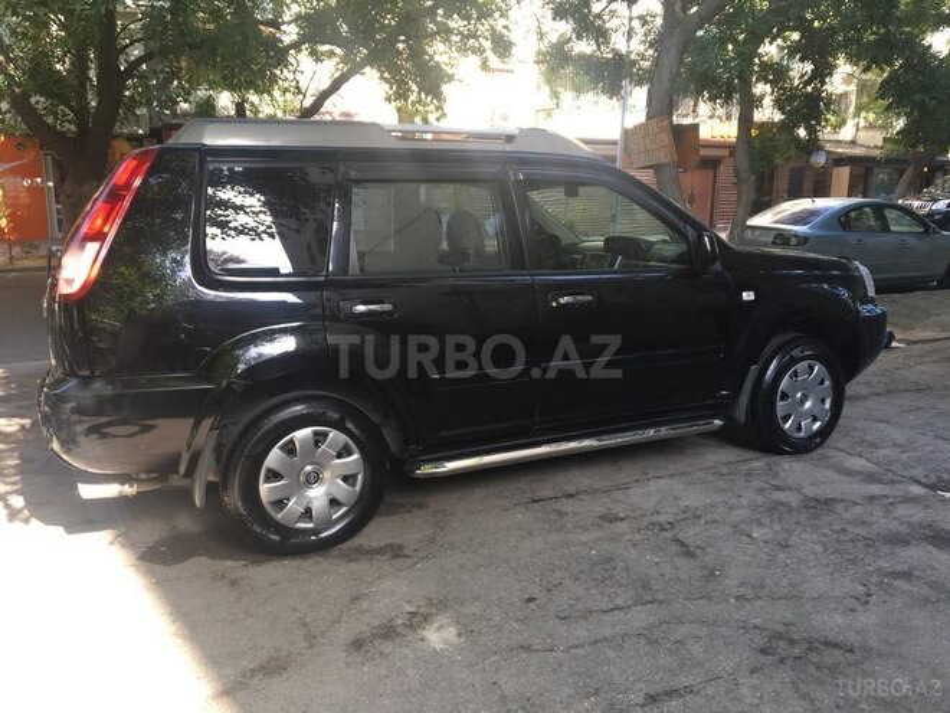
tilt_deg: -12.0
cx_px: 475
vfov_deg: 48.2
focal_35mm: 29
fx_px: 796
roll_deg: -0.8
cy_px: 356
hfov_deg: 61.7
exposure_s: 1/100
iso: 32
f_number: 2.2
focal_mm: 4.15
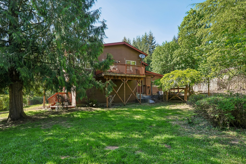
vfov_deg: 59.5
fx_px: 143
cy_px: 82
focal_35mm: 21
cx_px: 123
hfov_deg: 81.2
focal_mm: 21
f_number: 8
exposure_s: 1/80
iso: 400
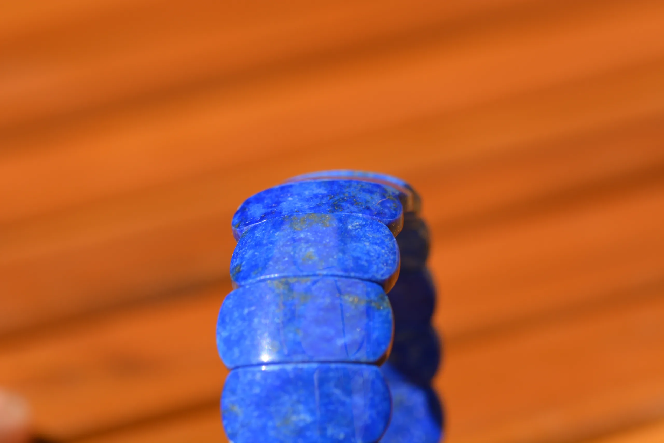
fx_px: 2905
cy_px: 222
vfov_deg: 8.7
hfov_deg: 13.0
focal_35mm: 158
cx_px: 332
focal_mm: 105
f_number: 6.3
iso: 200
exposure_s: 1/640
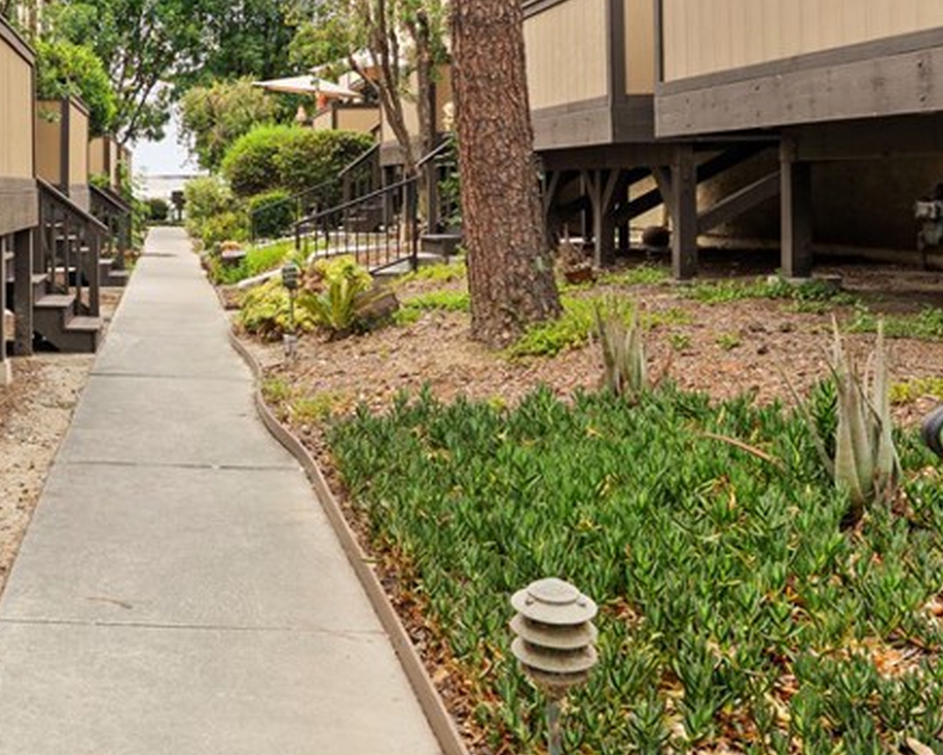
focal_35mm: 44
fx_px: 1229
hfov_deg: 39.9
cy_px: 176
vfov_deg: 33.4
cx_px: 160
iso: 80
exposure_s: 1/4
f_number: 8
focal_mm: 20
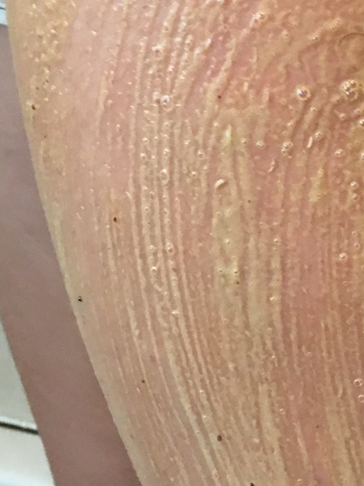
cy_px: 79
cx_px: 389
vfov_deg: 22.4
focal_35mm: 86
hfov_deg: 16.7
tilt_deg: -12.3
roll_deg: -1.0
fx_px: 1206
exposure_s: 1/33
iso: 250
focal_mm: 4.15
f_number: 2.2
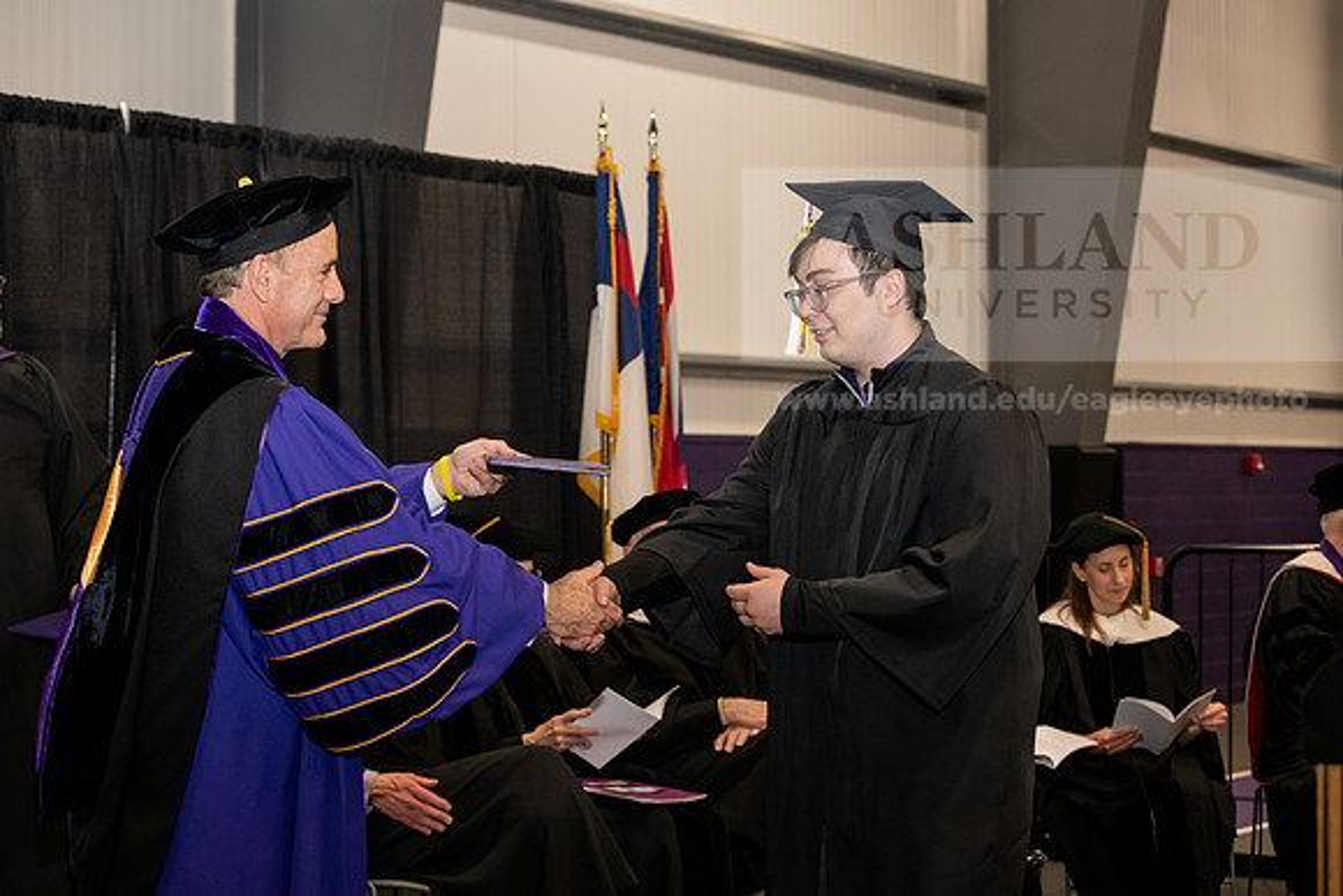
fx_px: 2612
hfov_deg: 28.8
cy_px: 448
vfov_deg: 19.5
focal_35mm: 70
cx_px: 672
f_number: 5.6
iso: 2500
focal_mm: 70
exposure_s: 1/200
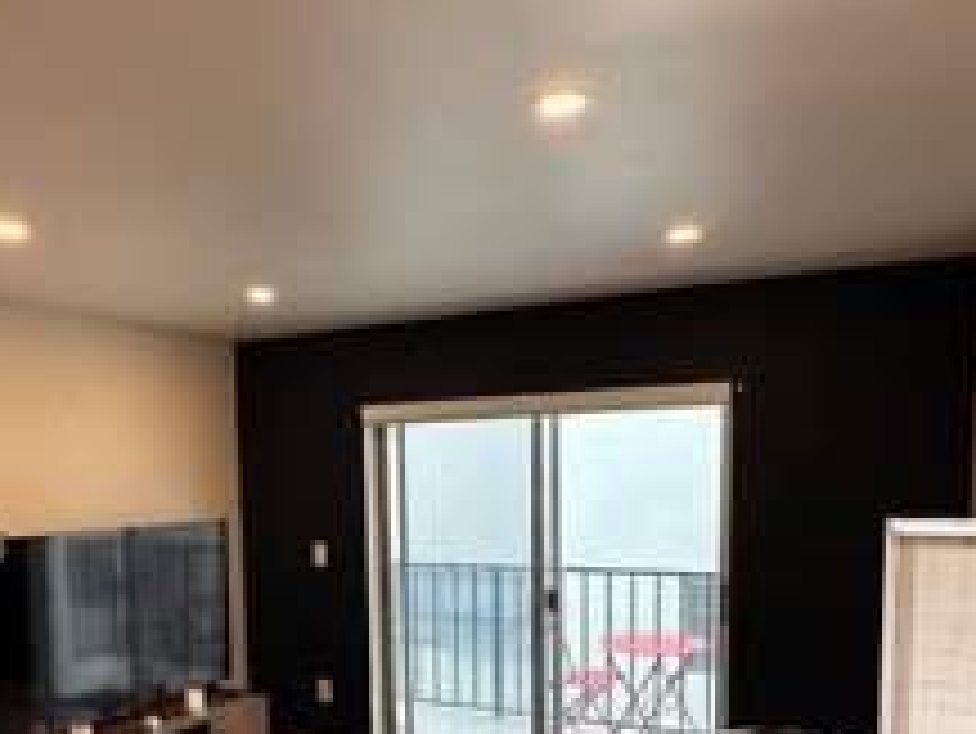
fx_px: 875
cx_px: 405
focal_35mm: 31
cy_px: 554
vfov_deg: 43.9
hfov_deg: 58.0
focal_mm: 2.22
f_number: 2.2
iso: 80
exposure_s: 1/120
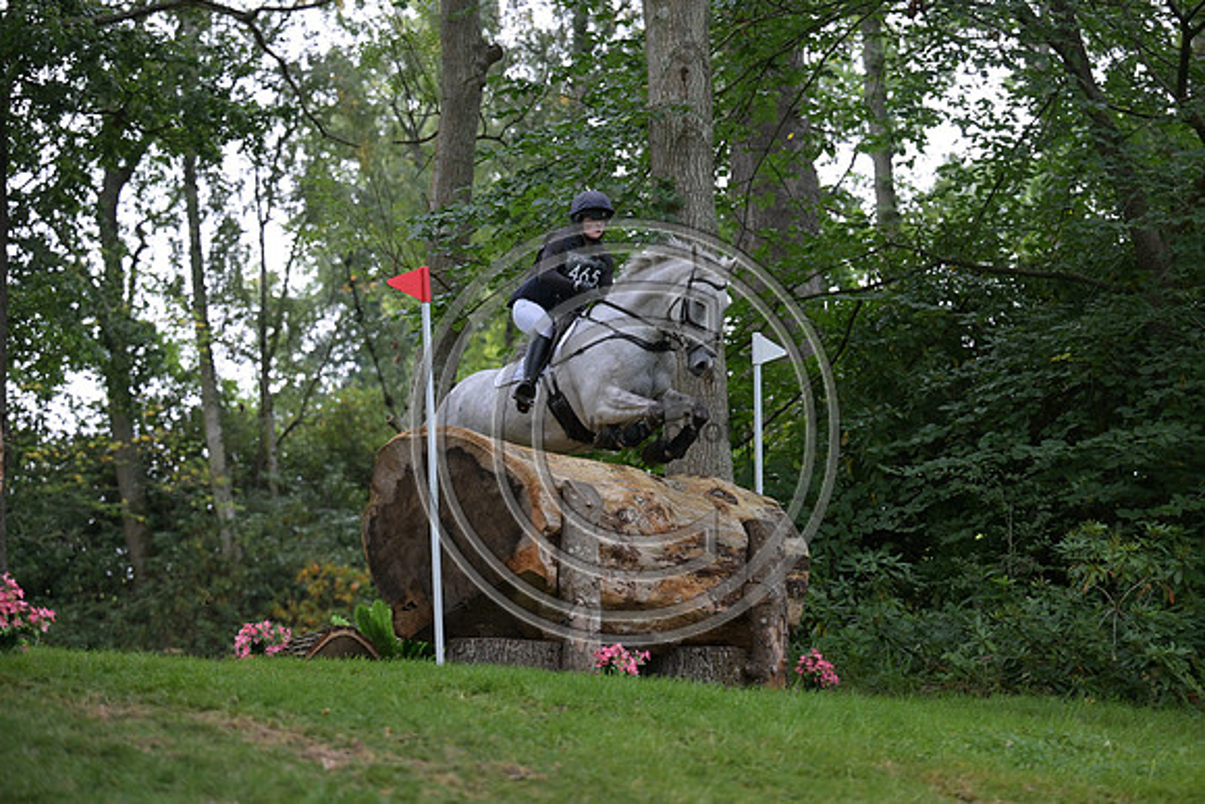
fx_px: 3381
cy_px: 402
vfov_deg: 13.6
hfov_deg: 20.2
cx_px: 602
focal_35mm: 101
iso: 3200
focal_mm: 101
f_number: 3.2
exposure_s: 1/1000
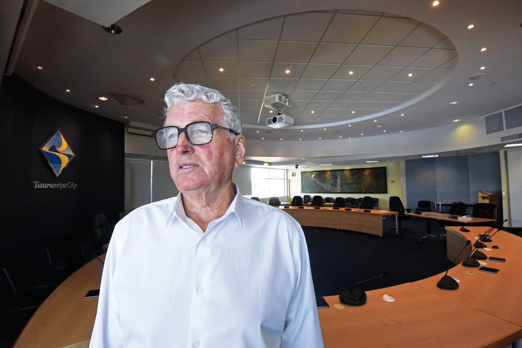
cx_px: 261
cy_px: 174
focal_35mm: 16
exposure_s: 1/200
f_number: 13
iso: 8000
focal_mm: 16
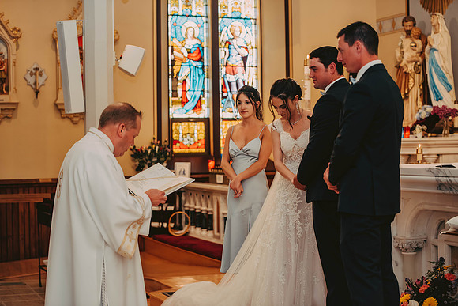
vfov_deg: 19.5
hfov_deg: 28.8
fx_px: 891
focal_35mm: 70
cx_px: 229
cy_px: 153
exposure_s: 1/80
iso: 800
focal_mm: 70
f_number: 2.8
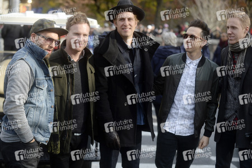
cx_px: 126
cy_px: 84
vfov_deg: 19.5
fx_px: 490
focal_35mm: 70
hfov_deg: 28.8
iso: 500
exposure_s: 1/1600
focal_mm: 70
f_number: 4
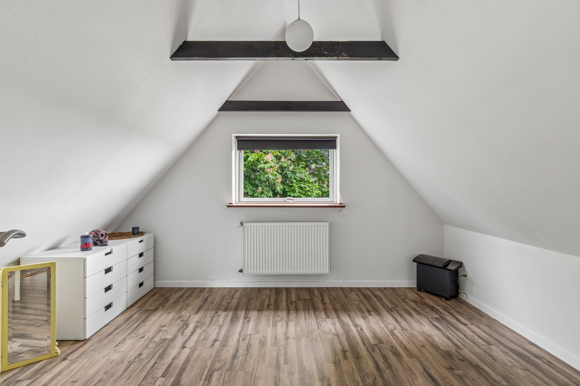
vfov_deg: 67.4
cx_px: 290
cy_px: 193
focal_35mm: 18
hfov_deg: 90.0
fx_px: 290
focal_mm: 12
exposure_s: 1/10
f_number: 8
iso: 200
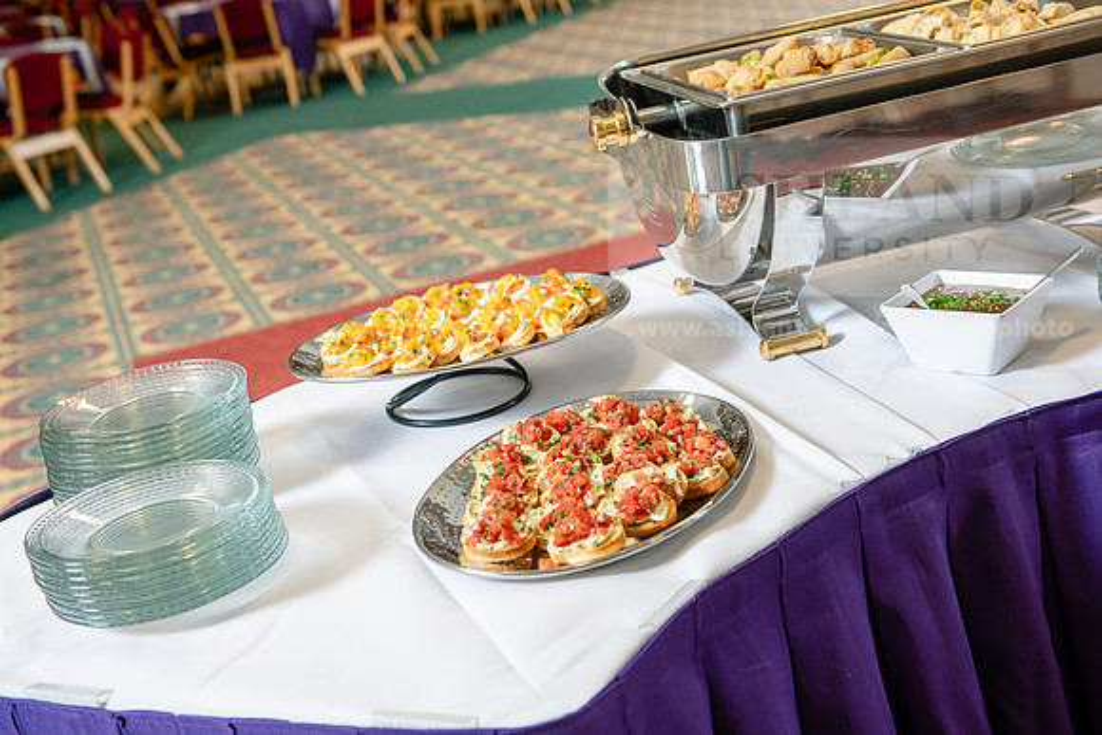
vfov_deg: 28.1
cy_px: 368
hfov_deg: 41.1
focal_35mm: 48
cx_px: 551
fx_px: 1470
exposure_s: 1/125
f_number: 4
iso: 640
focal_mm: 48
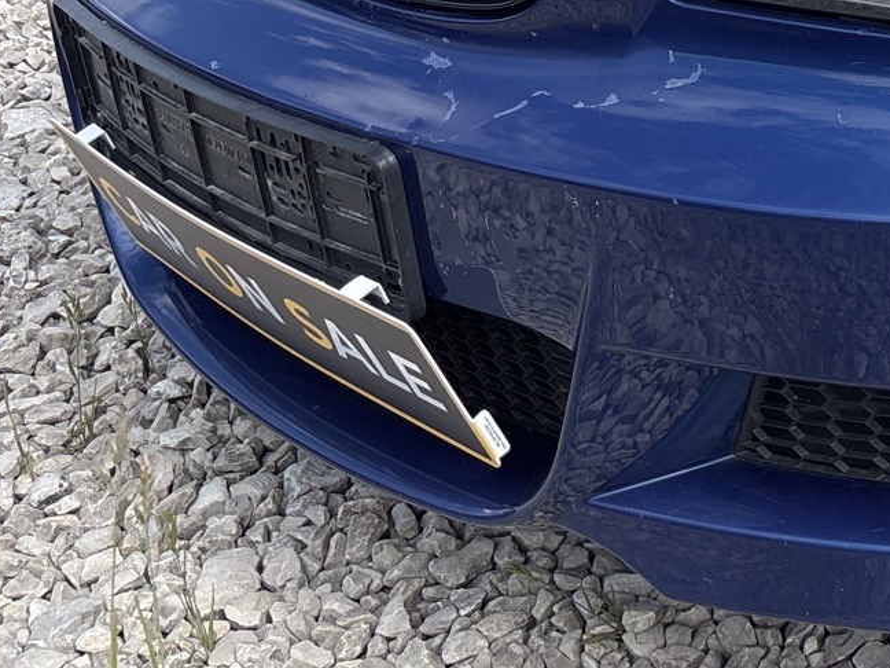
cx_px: 1283
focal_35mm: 77
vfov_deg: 17.9
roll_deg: -1.5
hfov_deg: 21.7
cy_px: -199
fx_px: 1980
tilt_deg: -16.2
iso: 50
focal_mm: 5.96
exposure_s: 1/1667
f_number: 1.6
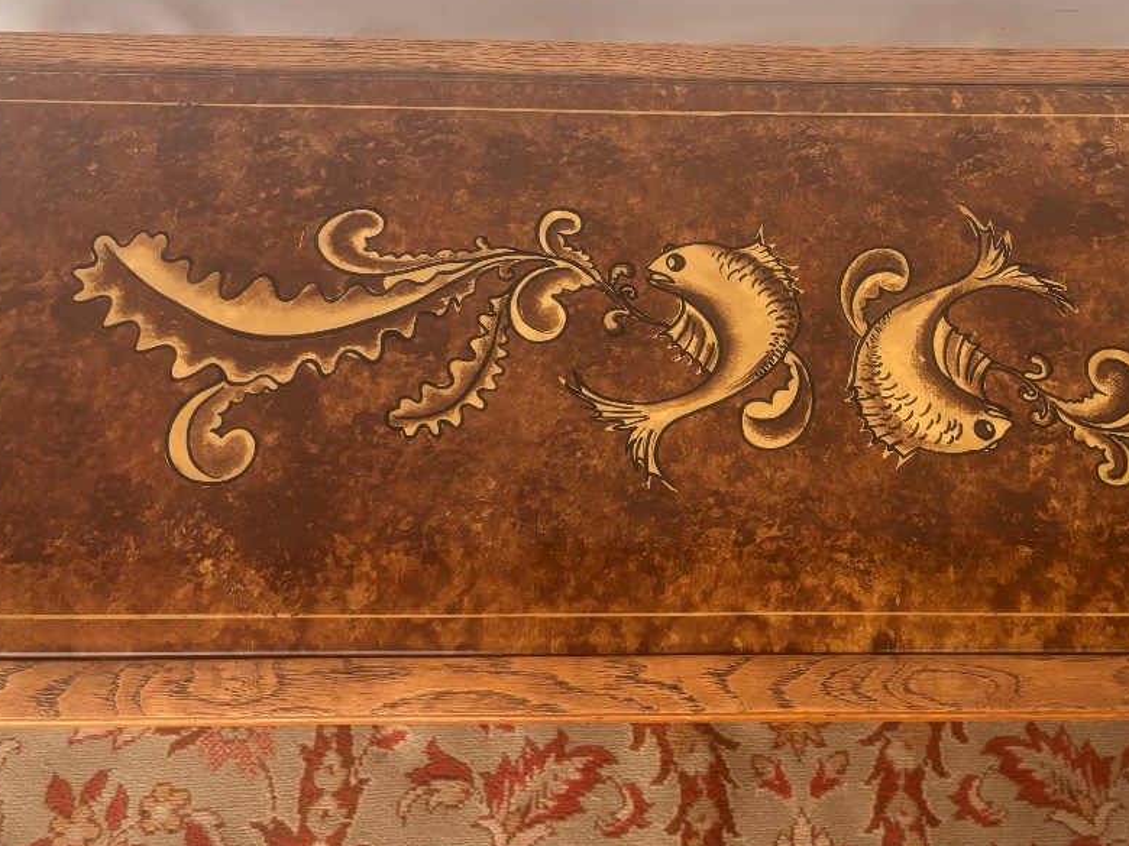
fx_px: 1305
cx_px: 777
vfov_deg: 35.7
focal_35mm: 40
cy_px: 308
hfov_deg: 45.9
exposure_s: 1/60
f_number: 1.6
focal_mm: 5.96
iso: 320
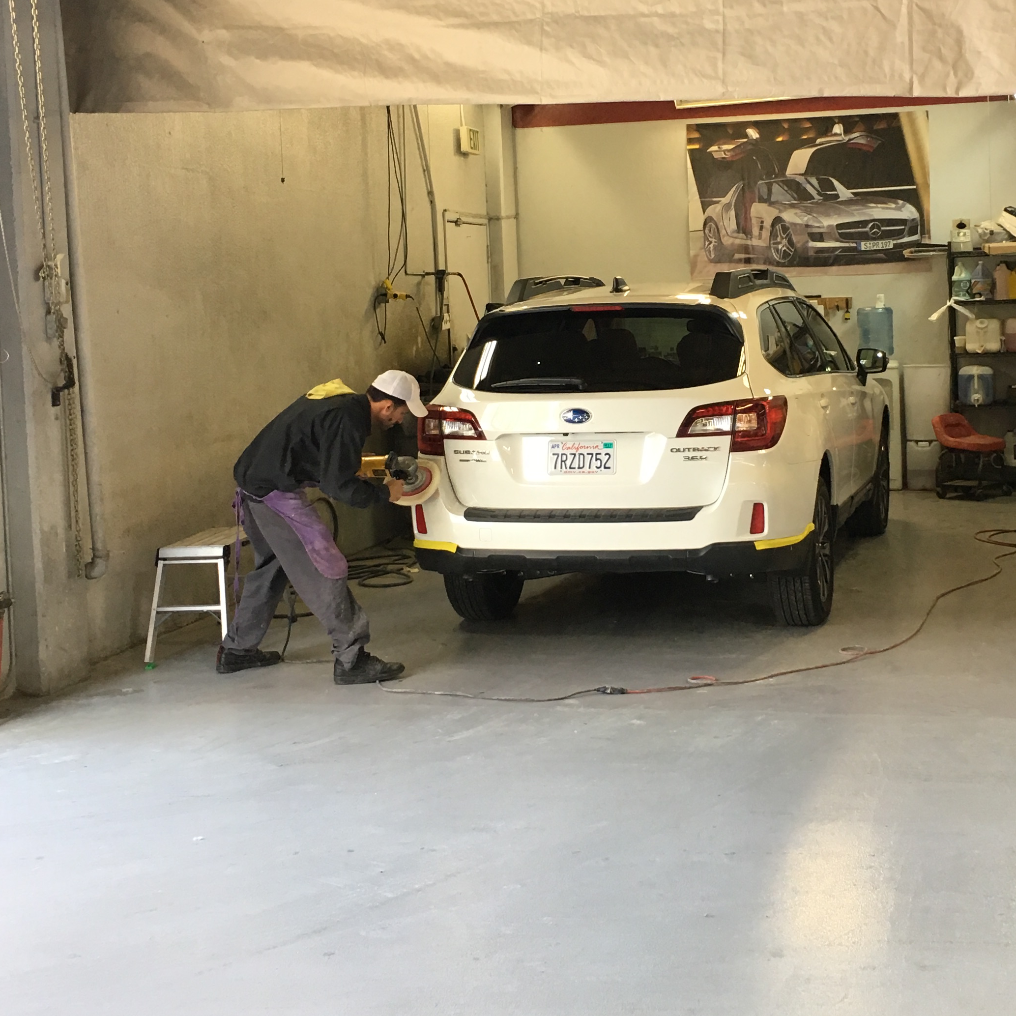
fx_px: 1660
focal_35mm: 50
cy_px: 370
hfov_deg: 33.9
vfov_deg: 33.8
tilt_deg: -2.6
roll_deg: +2.2
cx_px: 628
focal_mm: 4.15
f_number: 2.2
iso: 40
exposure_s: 1/30
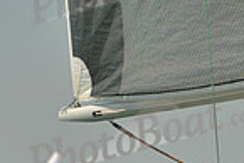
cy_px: 199
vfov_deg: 2.5
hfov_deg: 3.7
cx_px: 355
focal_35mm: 559
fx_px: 3793
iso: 200
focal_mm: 140
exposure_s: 1/800
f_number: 5.6
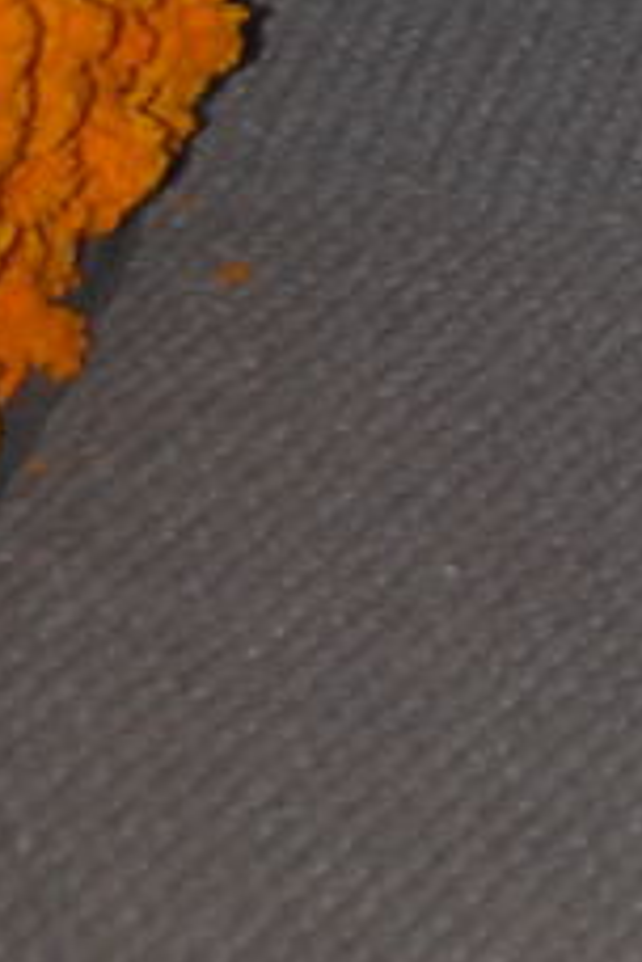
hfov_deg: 2.5
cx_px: 1774
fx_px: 14685
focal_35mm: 549
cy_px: -2371
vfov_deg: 3.6
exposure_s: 1/125
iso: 200
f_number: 5.6
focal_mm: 52
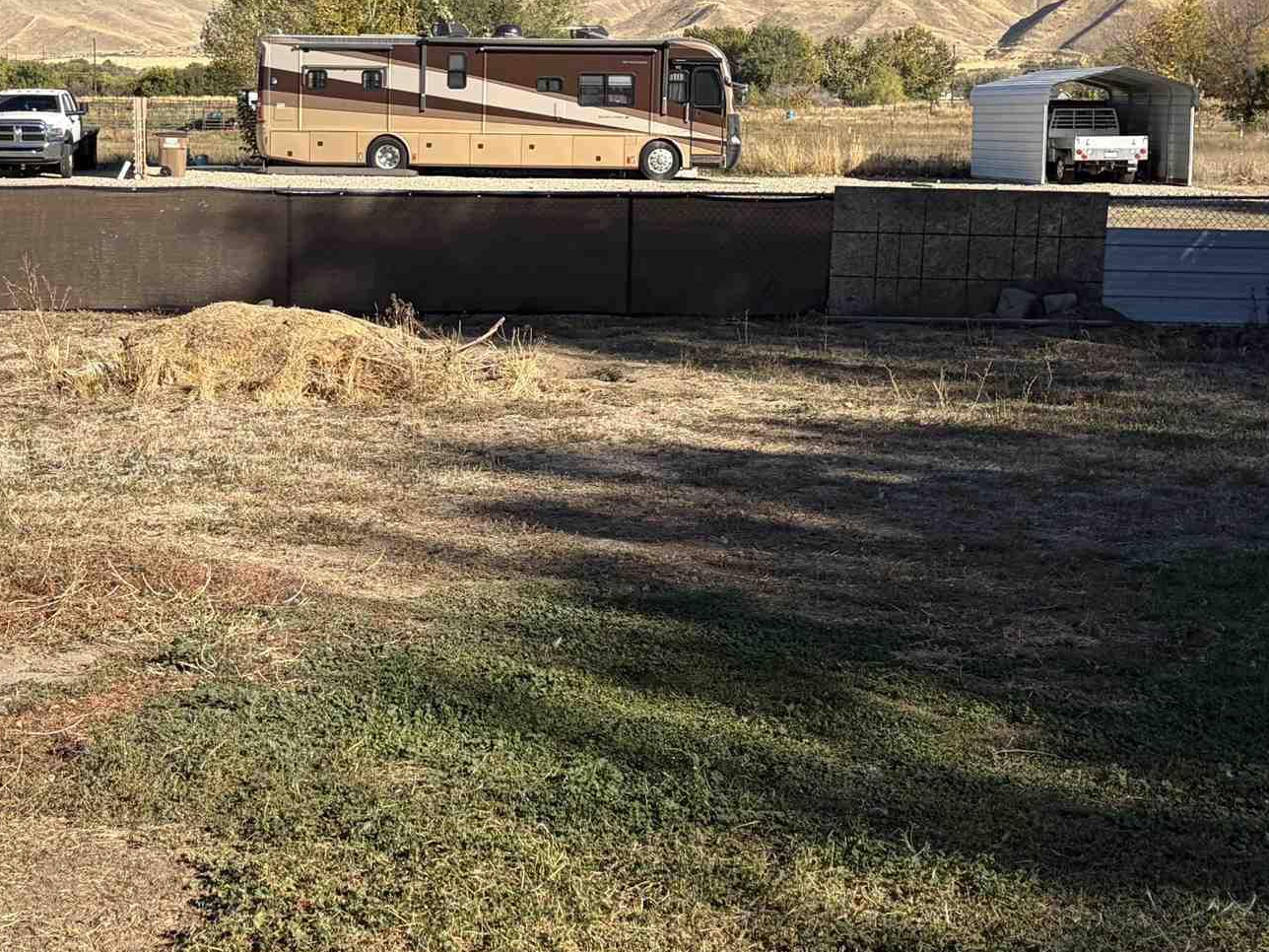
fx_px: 2273
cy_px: 297
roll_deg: -0.5
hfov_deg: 30.9
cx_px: 395
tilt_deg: -3.2
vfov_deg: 23.5
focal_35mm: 62
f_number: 1.6
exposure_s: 1/3279
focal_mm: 5.96
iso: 50
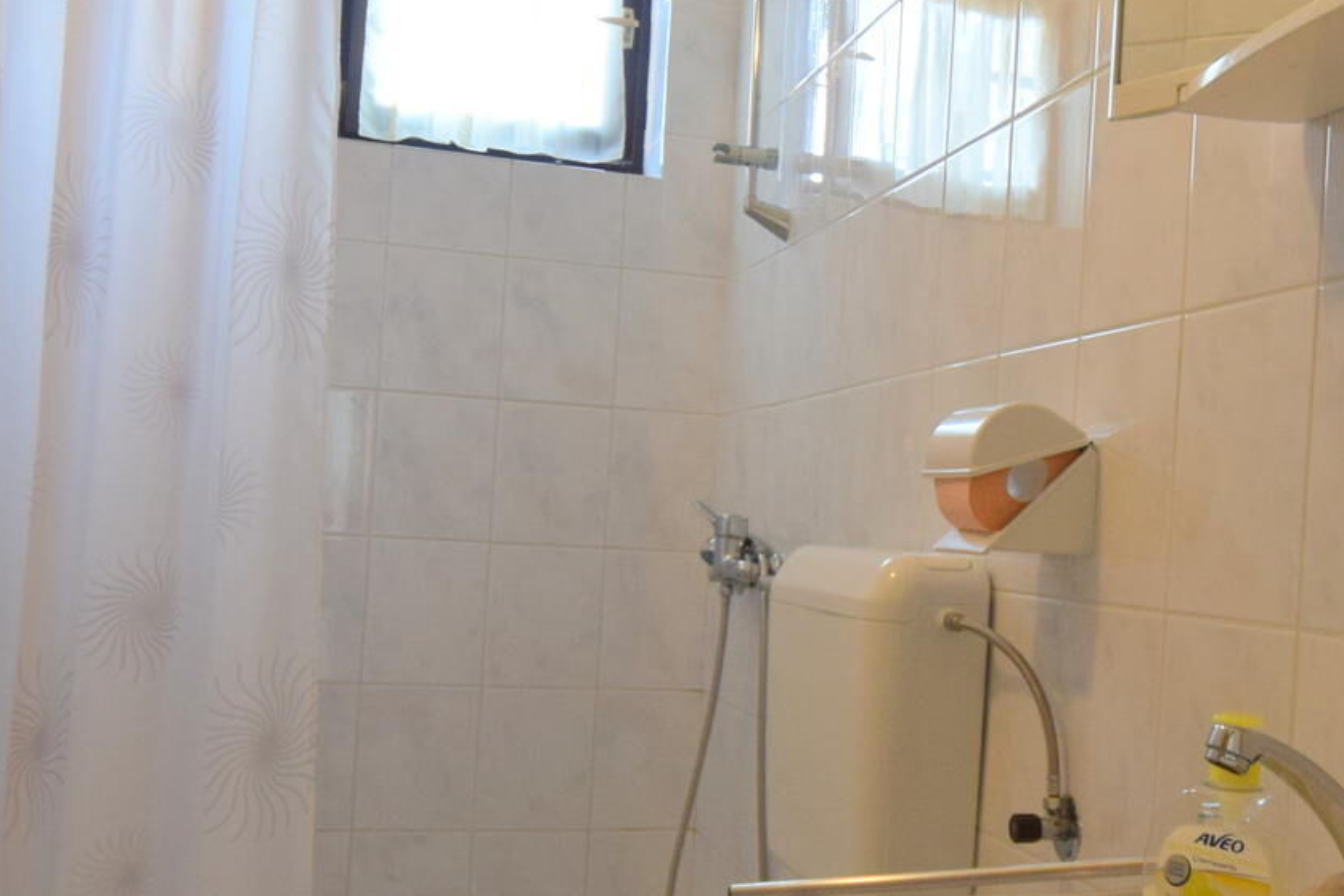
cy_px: 451
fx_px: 1605
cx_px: 890
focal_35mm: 43
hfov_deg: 44.8
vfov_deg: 31.2
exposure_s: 1/60
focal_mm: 10
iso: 720
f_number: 4
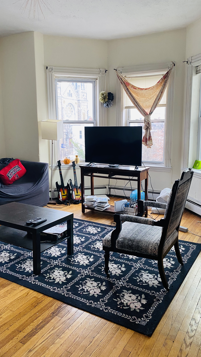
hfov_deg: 40.2
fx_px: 275
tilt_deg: -8.9
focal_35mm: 29
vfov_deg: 66.1
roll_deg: +0.4
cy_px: 179
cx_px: 104
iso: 125
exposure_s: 1/77
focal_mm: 4.25
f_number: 1.8
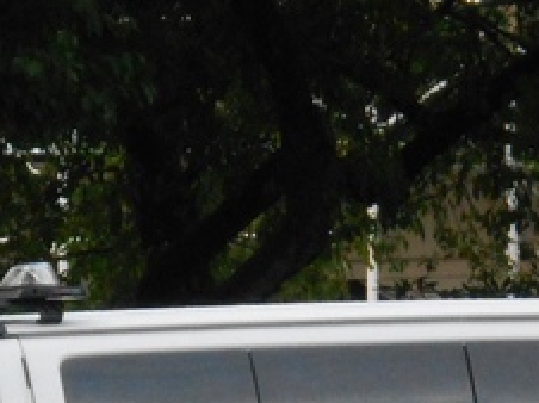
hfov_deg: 3.6
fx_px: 8602
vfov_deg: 2.7
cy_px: 601
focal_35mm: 553
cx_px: 69
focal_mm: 27.6
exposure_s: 1/60
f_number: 6.5
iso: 400
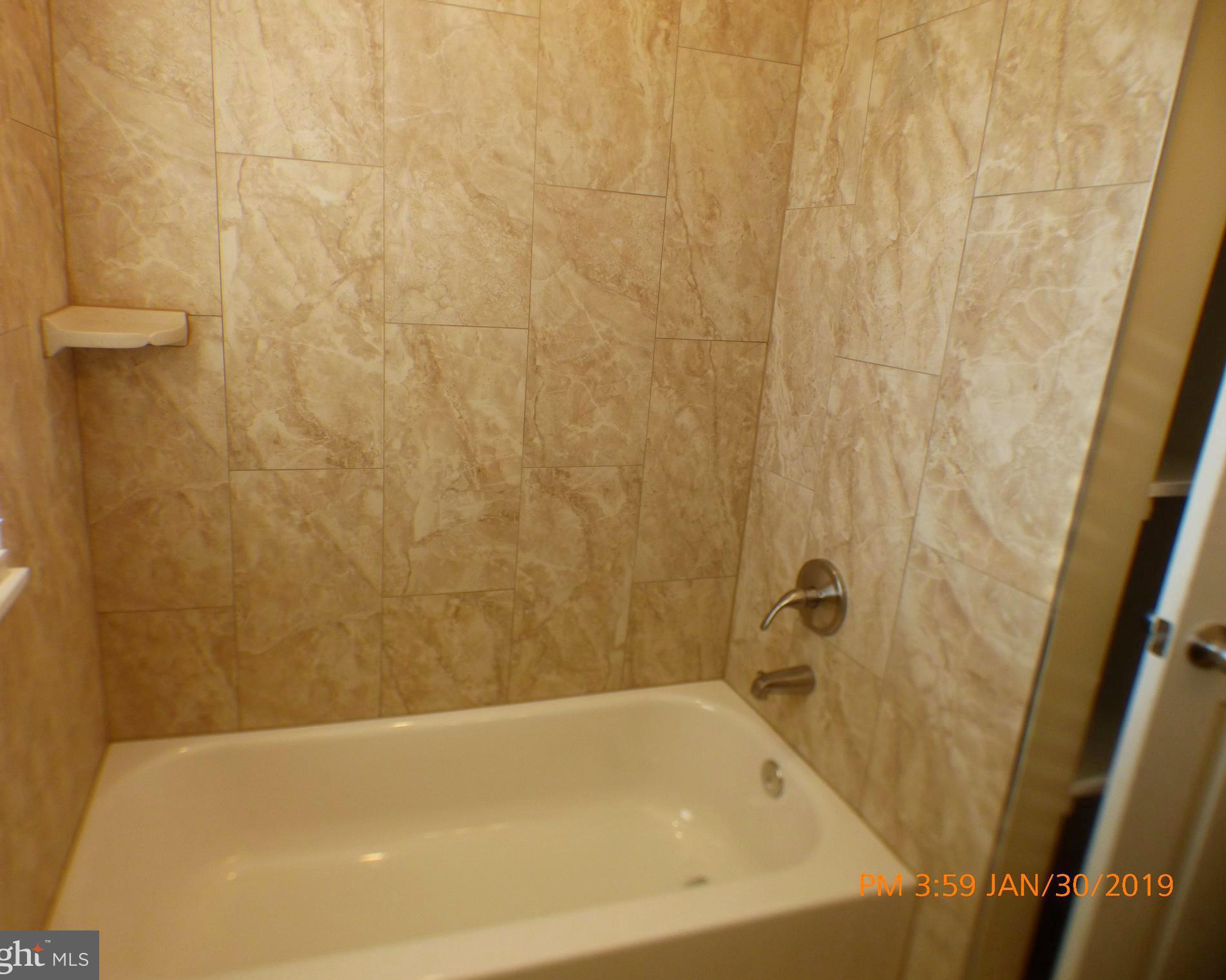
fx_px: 762
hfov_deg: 77.6
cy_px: 489
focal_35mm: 21
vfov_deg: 65.5
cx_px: 598
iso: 100
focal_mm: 3.58
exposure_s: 1/100
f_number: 2.8
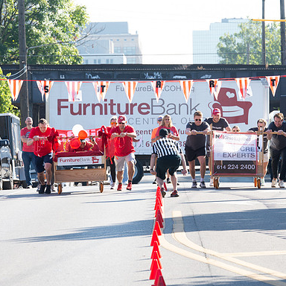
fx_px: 2356
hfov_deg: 6.9
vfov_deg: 6.9
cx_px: 151
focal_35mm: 252
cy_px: 149
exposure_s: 1/200
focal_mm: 155
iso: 200
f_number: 7.1
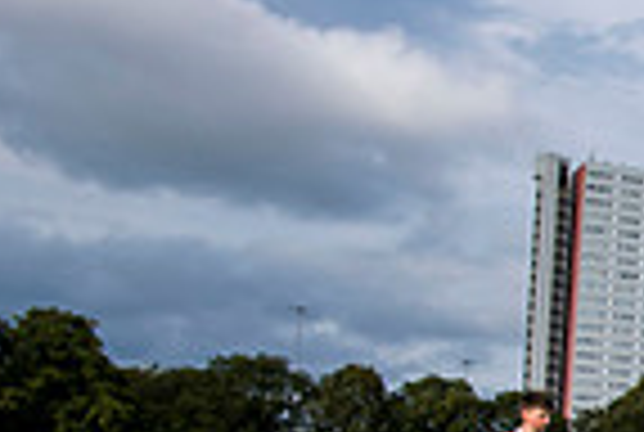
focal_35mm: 81
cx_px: 1198
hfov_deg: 18.6
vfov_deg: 16.6
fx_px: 1452
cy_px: 421
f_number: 4
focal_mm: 20
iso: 250
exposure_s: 1/2000
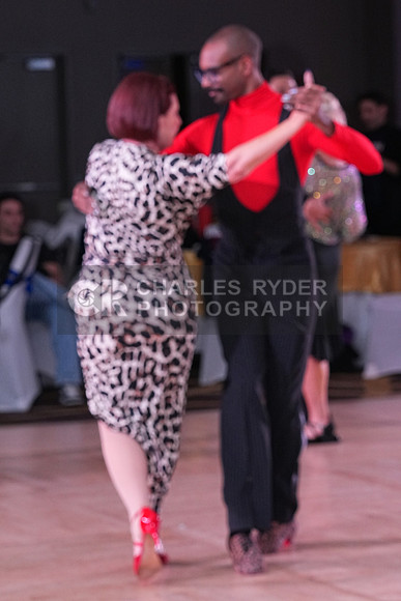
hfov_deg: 9.3
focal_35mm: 147
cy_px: 300
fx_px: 2454
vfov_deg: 14.0
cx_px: 200
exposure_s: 1/320
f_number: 5.6
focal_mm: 98
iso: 2500
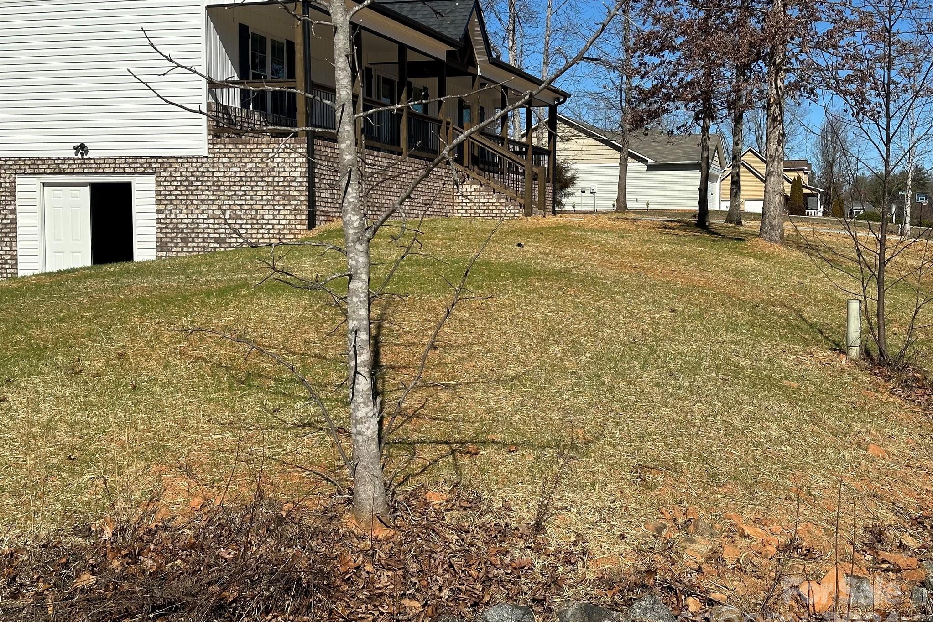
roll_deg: -0.2
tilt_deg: -3.0
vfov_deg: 27.0
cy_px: 313
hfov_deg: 39.6
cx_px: 467
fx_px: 1296
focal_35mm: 50
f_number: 1.78
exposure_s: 1/6211
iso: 64
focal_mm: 6.86
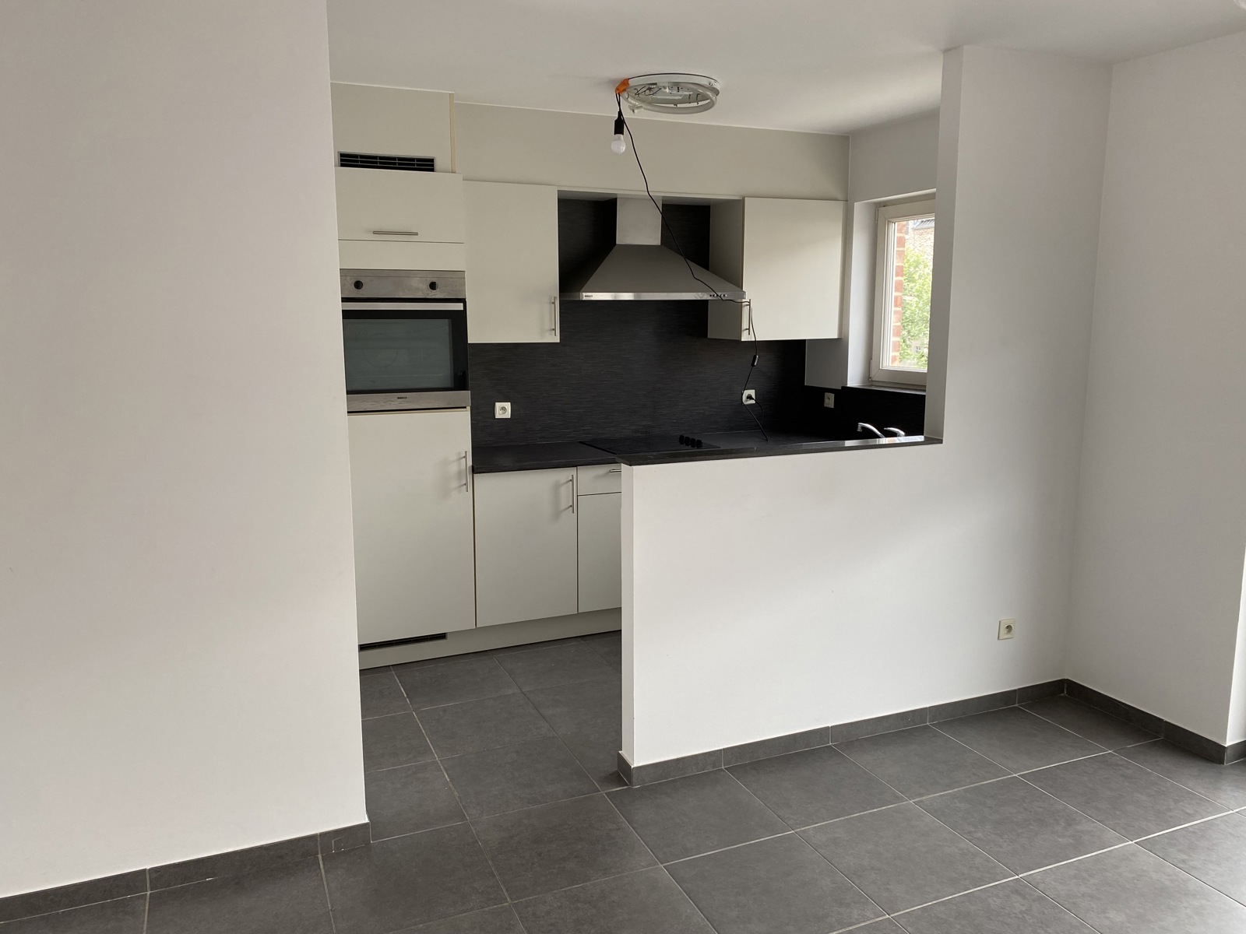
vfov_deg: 53.1
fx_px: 936
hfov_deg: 67.3
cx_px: 623
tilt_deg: -8.3
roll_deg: +0.1
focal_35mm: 26
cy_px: 467
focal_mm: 4.25
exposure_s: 1/122
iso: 80
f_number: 1.8
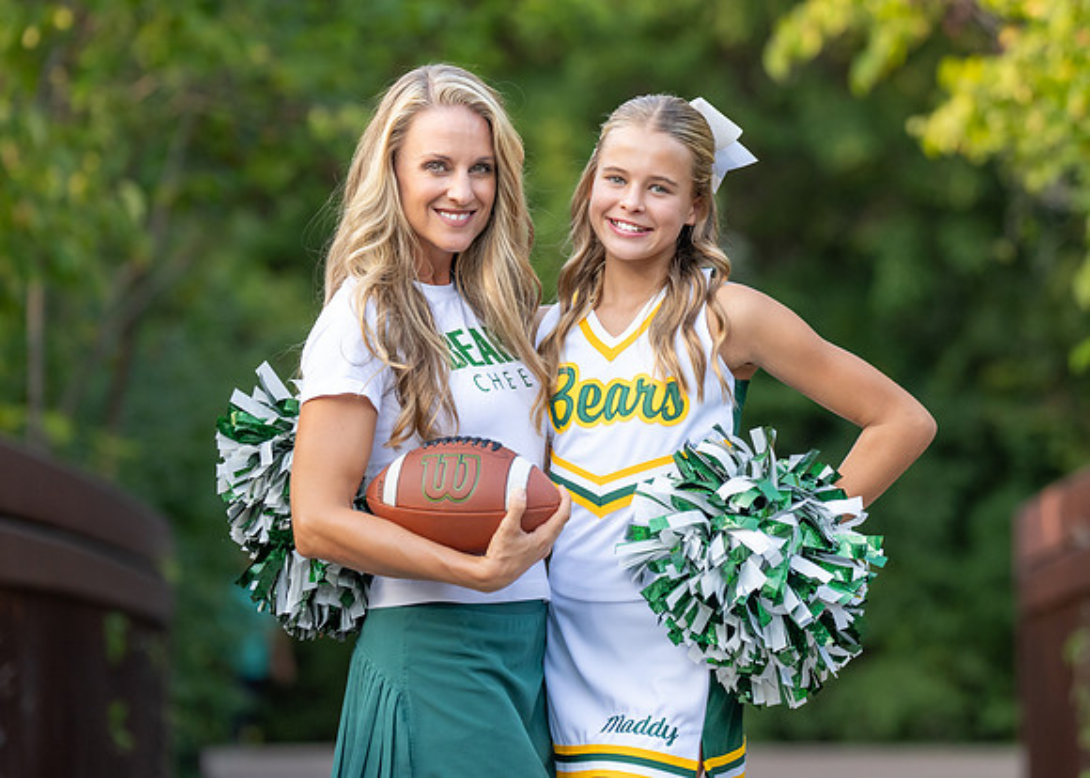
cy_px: 369
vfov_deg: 7.6
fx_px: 5834
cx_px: 590
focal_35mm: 189
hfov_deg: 10.7
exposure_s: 1/1000
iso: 800
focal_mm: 132
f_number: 2.8
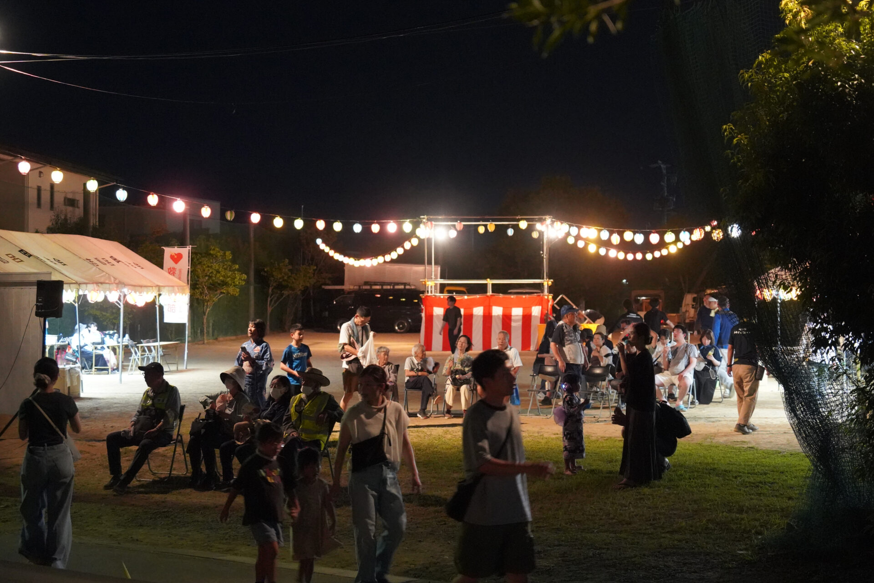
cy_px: 292
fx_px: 1214
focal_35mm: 50
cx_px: 437
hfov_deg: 39.6
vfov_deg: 27.0
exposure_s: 1/50
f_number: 3.5
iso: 12800
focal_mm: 50
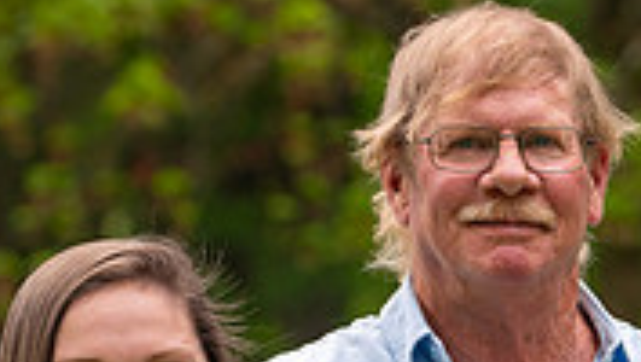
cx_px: 826
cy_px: 511
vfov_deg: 2.5
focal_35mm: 483
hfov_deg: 4.4
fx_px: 8218
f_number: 5
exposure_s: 1/800
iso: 400
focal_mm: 130
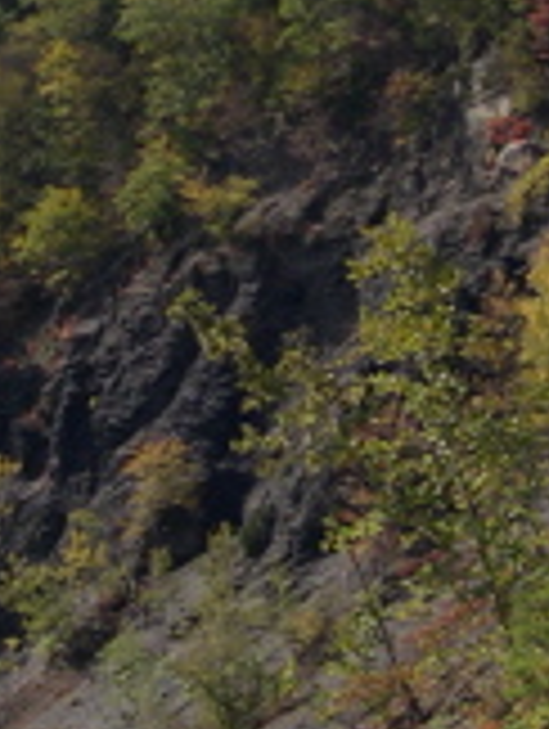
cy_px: 180
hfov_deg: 9.9
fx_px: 3164
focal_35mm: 150
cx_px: 360
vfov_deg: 13.1
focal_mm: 8
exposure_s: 1/172
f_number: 7.6
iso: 100
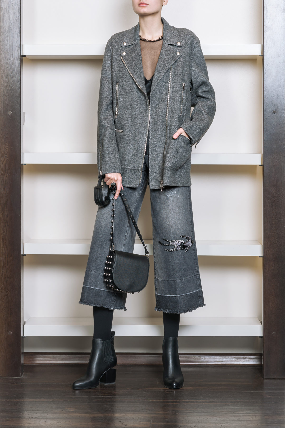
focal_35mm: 85
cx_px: 142
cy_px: 214
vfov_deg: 23.9
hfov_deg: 16.1
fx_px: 1010
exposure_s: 1/125
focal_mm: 85
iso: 200
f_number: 10
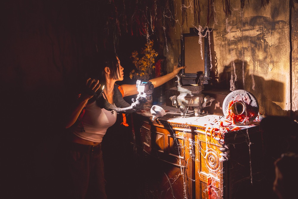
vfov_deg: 37.9
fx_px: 290
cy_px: 100
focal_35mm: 35
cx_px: 149
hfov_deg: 54.4
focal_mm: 35
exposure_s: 1/100
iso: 5000
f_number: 2.5
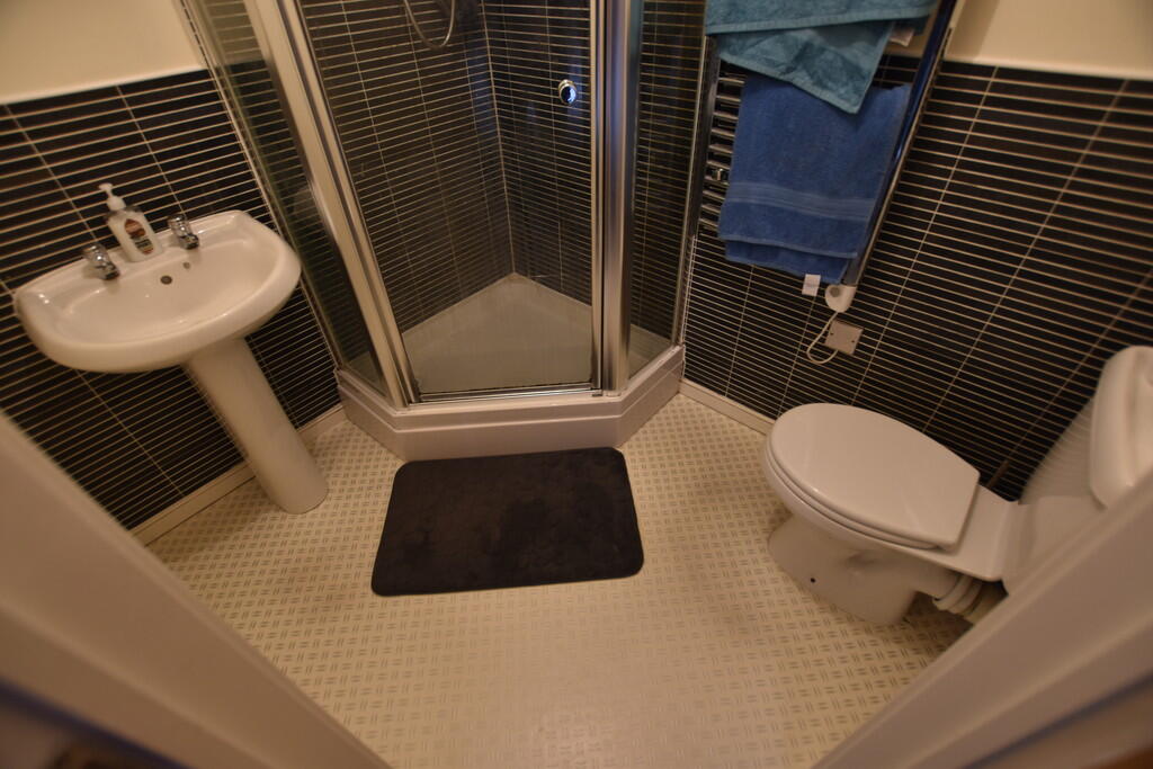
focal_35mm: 15
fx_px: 480
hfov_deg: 100.4
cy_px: 384
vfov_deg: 77.3
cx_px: 576
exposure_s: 1/15
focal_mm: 10
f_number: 3.5
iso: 280
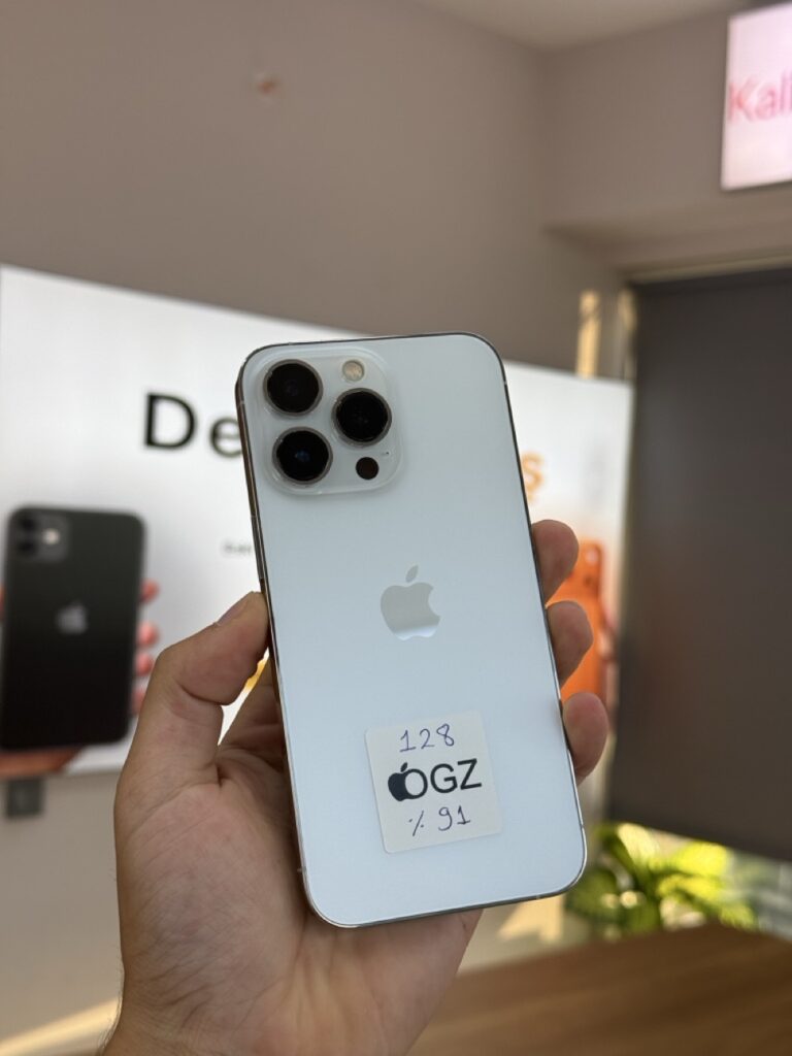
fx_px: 1464
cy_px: 528
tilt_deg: +1.1
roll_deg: -3.5
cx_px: 396
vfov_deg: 39.7
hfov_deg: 30.3
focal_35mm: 48
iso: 64
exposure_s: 1/363
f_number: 1.78
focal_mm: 6.76
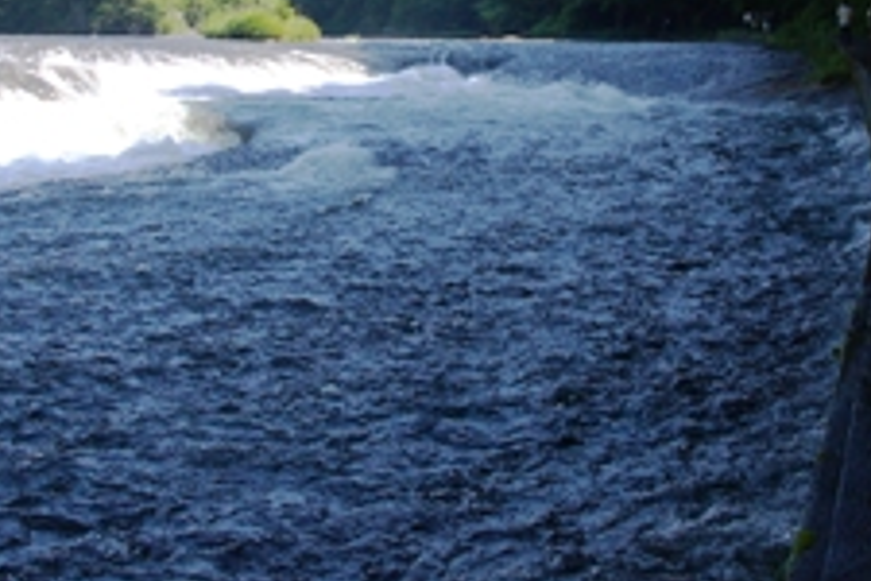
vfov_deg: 24.2
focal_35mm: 54
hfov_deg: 36.6
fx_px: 1306
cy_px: 27
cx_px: 308
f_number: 8
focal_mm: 18
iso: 800
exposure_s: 1/500
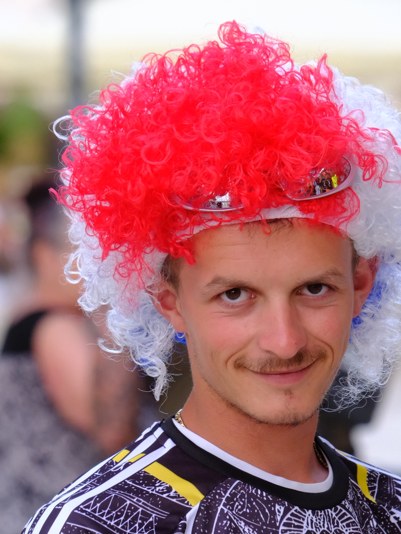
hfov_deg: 3.6
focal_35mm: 412
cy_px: 267
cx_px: 285
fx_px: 6364
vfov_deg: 4.8
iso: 3200
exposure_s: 1/400
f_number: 7.1
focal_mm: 190.3
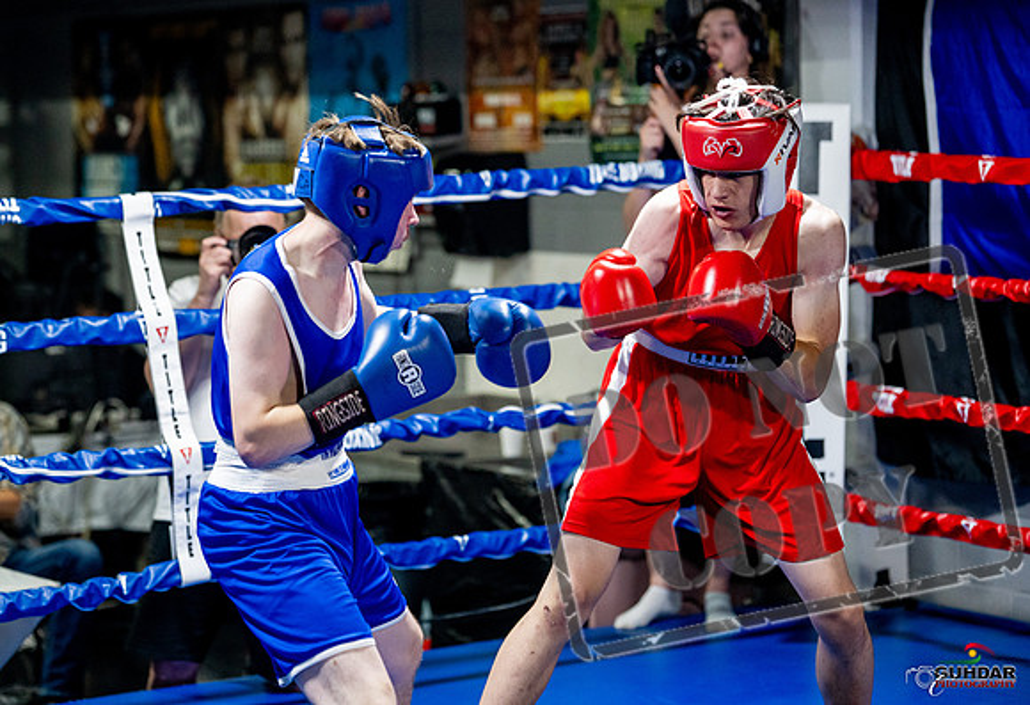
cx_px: 394
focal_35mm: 103
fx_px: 2969
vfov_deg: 13.5
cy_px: 281
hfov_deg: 19.6
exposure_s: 1/1000
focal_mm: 84
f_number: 2
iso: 4000
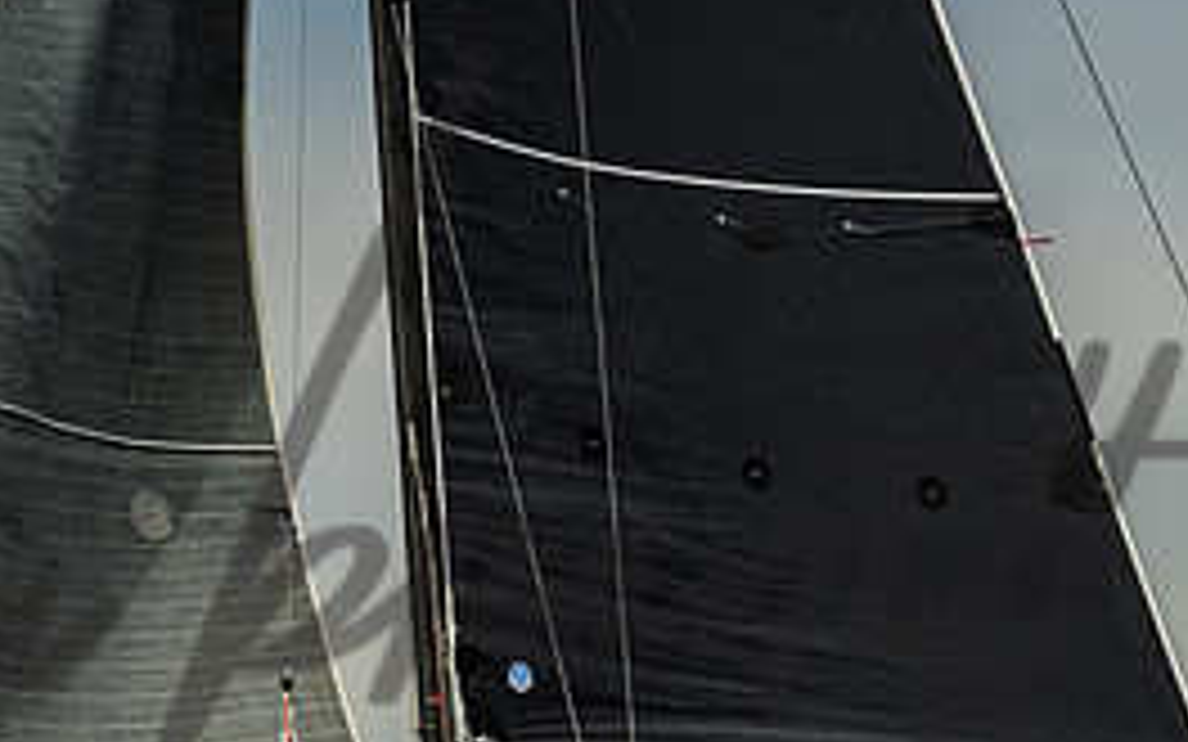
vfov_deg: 4.5
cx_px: 536
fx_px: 9422
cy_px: 555
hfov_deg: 7.2
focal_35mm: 291
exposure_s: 1/1600
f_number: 6.3
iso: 400
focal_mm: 130
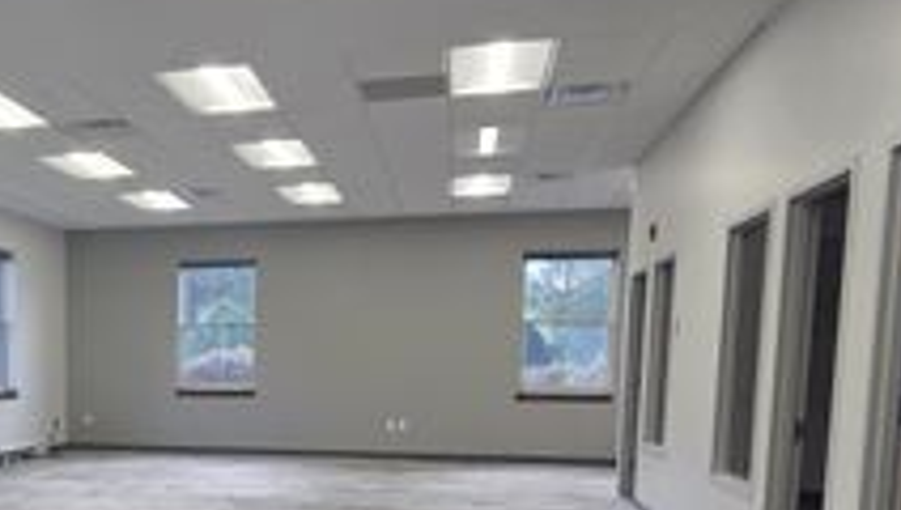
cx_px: 115
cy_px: 484
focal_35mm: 40
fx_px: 957
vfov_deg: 28.4
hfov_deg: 46.2
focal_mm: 2.2
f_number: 2.2
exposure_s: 1/60
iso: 50
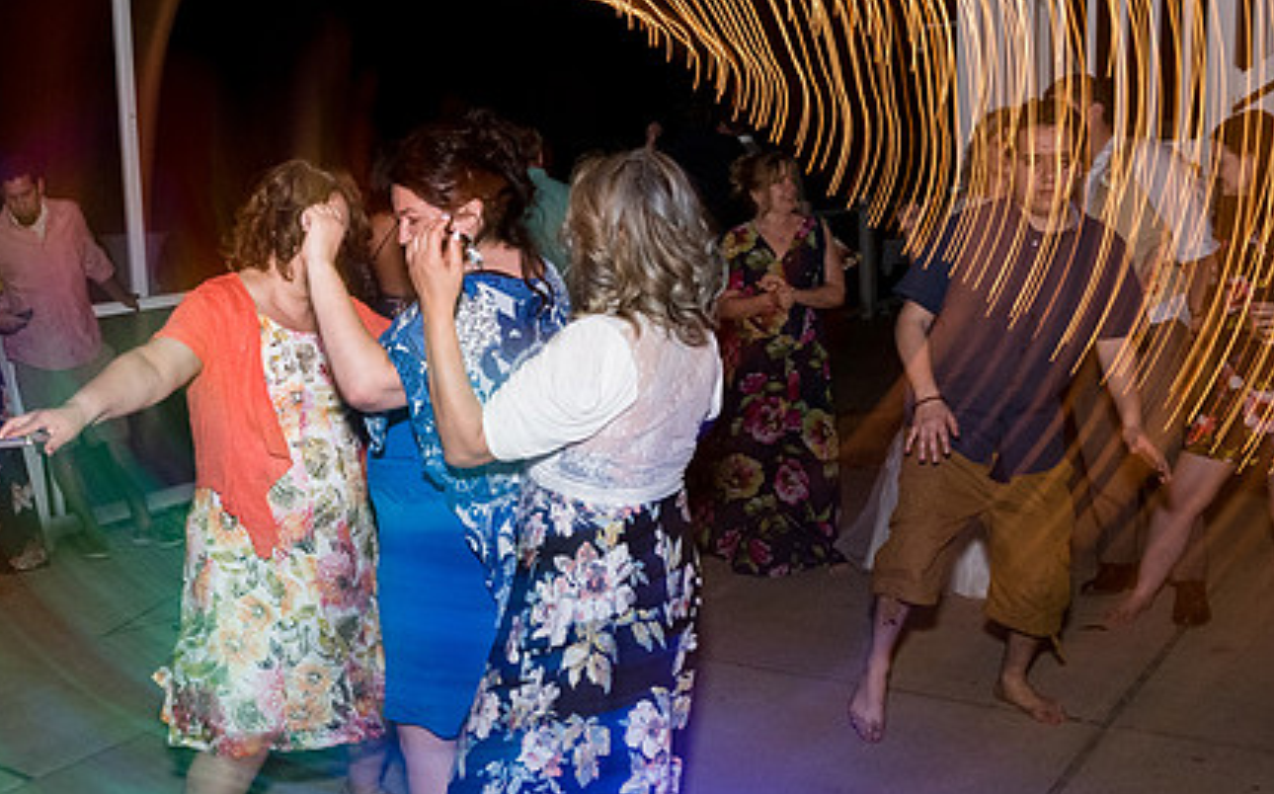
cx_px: 455
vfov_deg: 33.4
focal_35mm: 38
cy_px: 485
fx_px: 1318
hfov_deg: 50.9
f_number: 10
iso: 2000
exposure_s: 1/5
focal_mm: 16
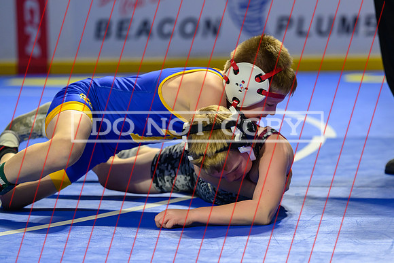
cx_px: 222
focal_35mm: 136
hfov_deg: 15.1
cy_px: 166
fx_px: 1485
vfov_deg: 10.1
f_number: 2.8
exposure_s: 1/800
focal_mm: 105
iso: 1600
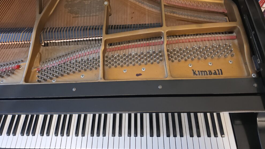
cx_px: 133
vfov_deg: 43.8
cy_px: 51
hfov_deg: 71.9
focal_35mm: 26
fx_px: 183
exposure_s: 1/24
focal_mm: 6.5
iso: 320
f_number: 1.4
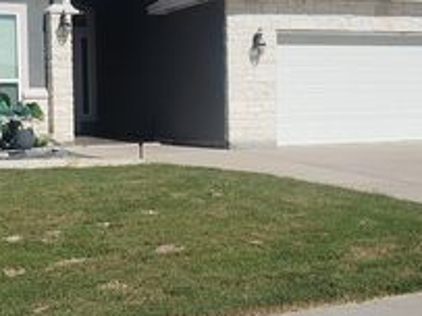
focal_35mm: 64
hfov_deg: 30.1
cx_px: 146
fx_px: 780
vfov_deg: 22.9
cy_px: 122
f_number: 2.4
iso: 50
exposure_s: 1/2993
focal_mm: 4.3
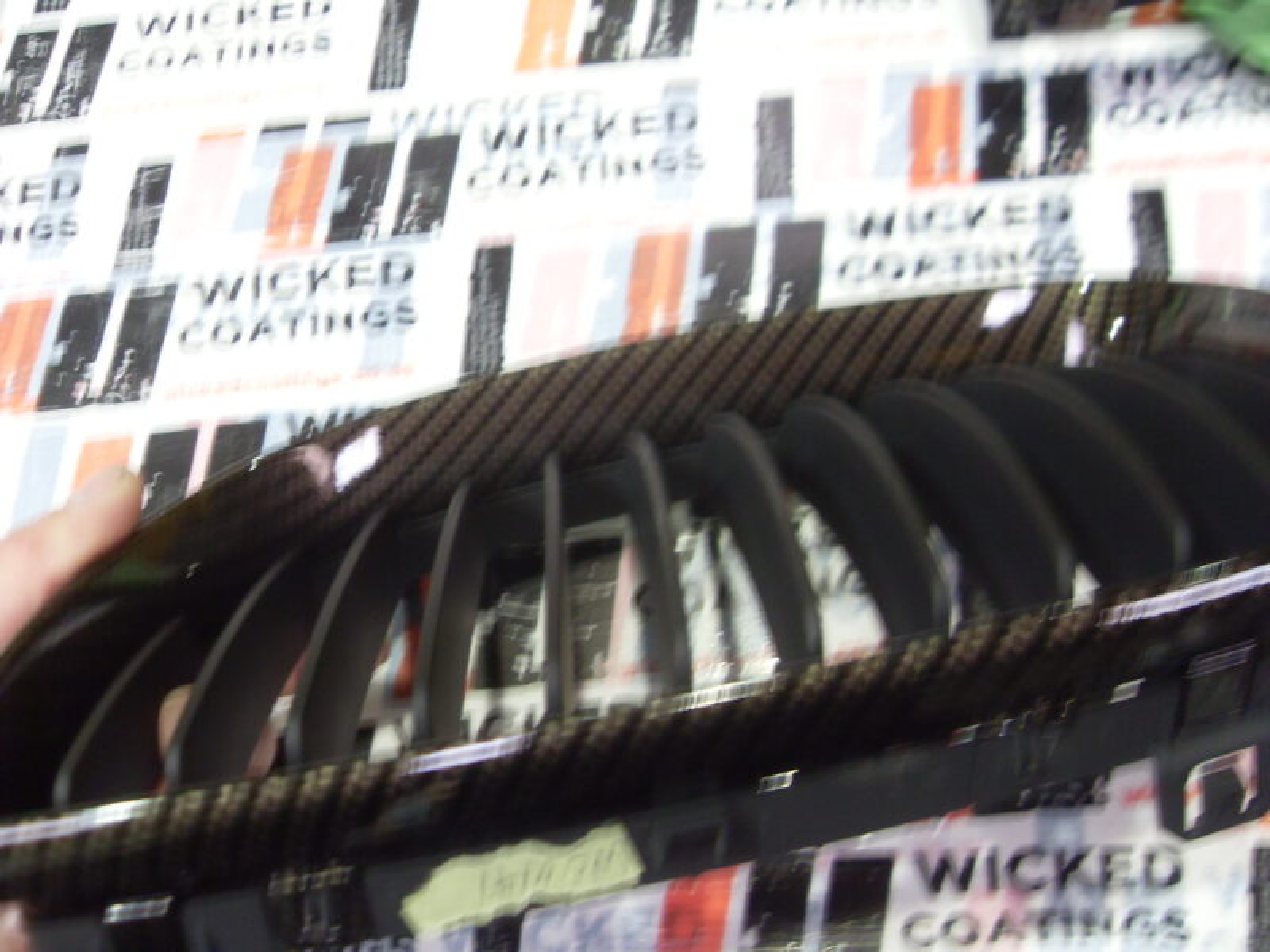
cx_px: 635
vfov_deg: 40.7
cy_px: 476
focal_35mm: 35
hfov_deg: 52.6
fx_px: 1284
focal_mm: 6.3
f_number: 2.8
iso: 200
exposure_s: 1/8
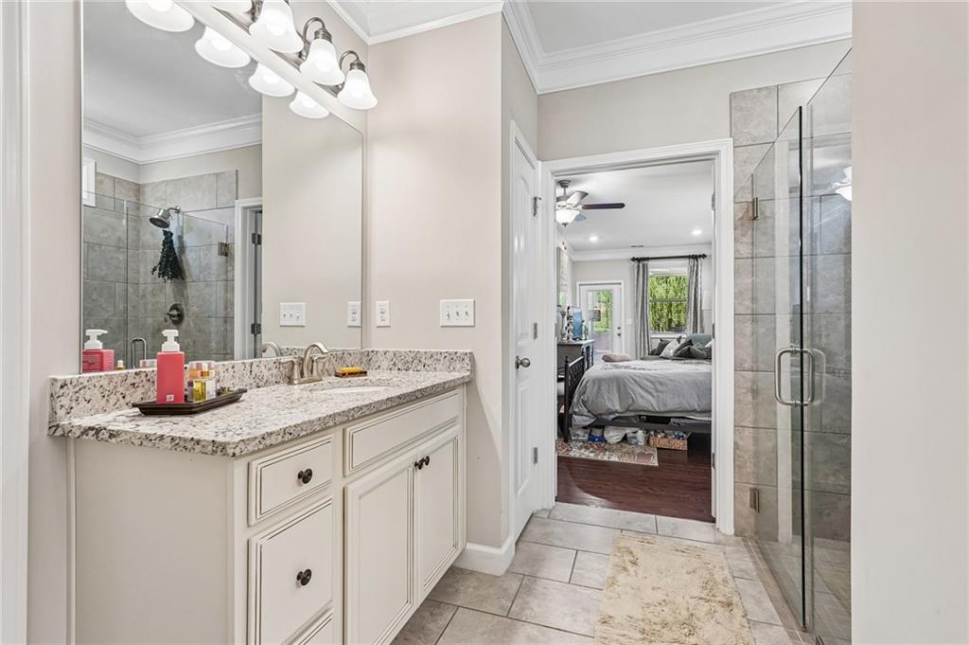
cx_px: 484
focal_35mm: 16
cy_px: 322
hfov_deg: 96.8
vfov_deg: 73.7
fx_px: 430
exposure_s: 1/25
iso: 800
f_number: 8
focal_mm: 16
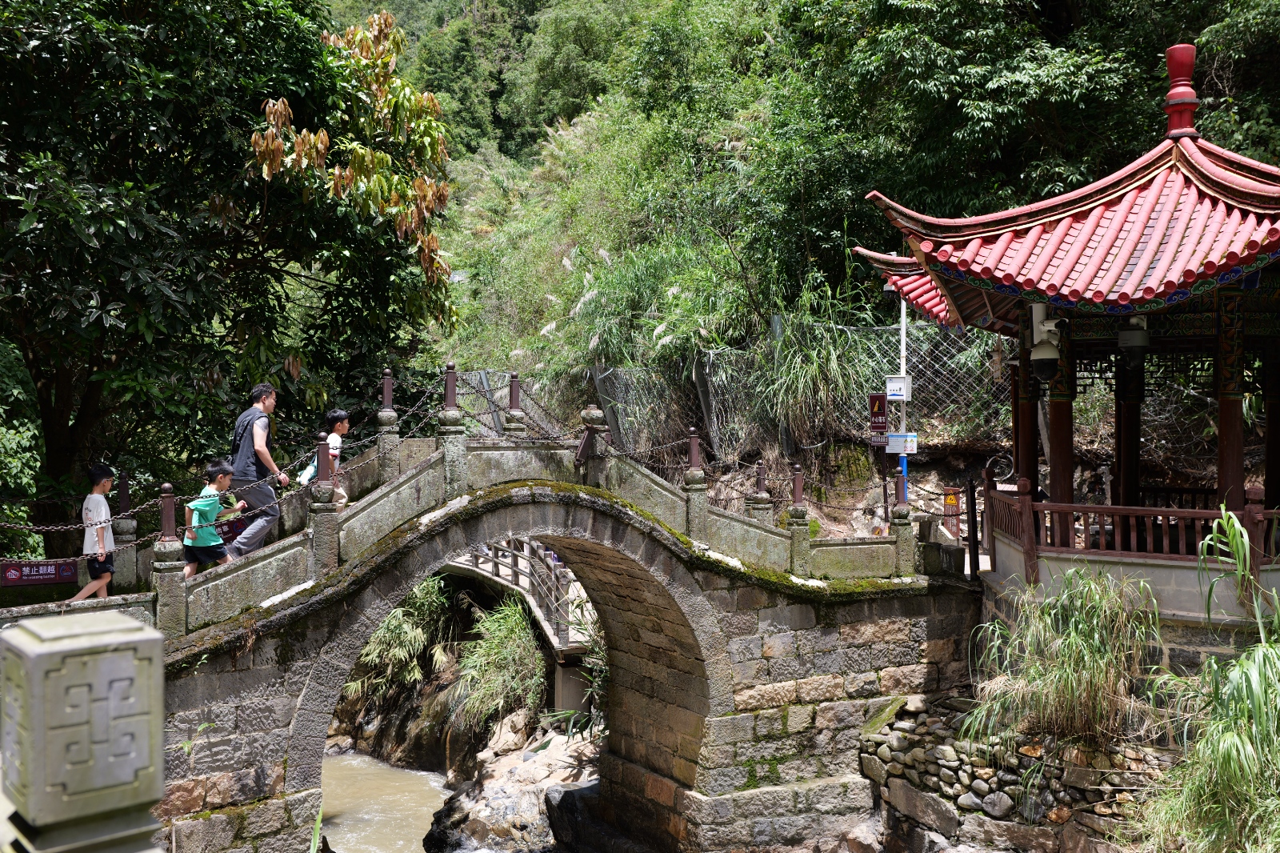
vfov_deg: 42.3
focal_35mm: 31
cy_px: 426
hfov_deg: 60.3
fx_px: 1102
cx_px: 640
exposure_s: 1/200
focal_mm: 31
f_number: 5
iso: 100
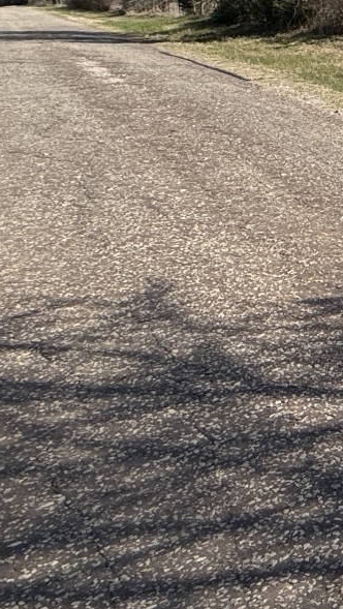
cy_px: -57
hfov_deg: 12.3
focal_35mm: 53
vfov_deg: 34.1
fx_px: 856
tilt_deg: +4.0
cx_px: 970
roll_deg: +0.7
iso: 50
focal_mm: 2.22
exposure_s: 1/2976
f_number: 2.2
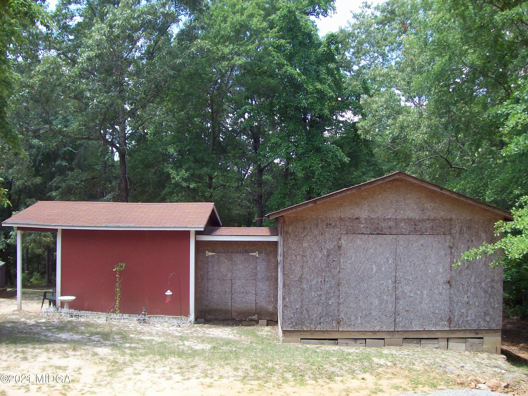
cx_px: 264
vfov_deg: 39.6
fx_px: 549
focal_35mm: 36
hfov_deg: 51.4
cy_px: 198
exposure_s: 1/333
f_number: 2.7
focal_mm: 6
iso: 80
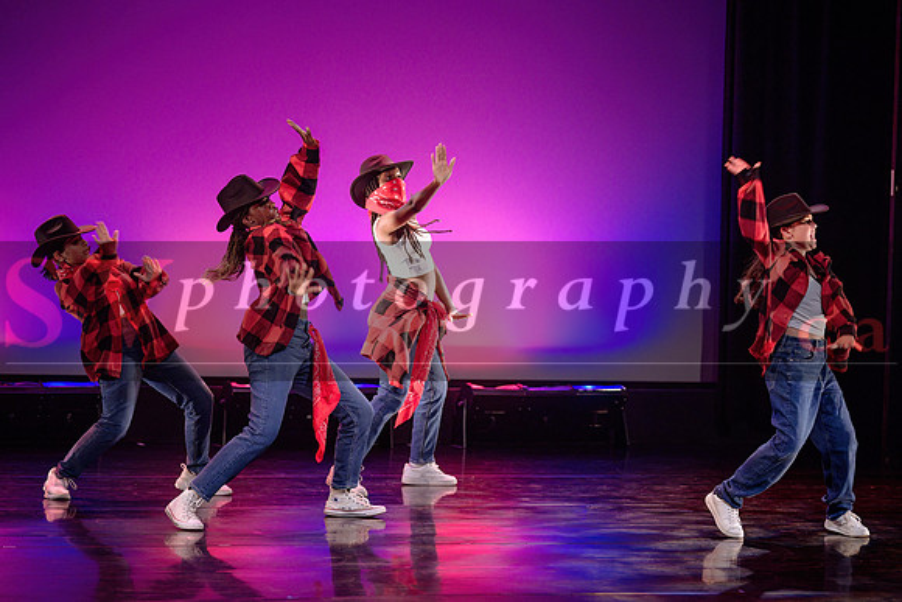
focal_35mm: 135
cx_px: 505
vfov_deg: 10.2
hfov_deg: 15.2
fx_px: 3387
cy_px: 267
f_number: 2.8
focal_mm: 120
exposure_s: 1/250
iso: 1600
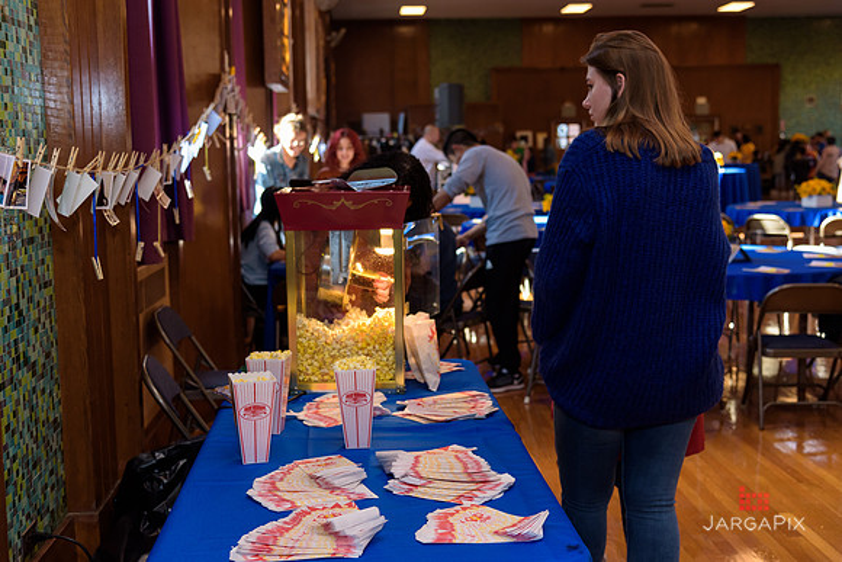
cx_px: 421
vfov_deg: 29.3
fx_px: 1076
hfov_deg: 42.7
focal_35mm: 46
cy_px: 281
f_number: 4.5
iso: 800
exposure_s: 1/160
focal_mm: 46
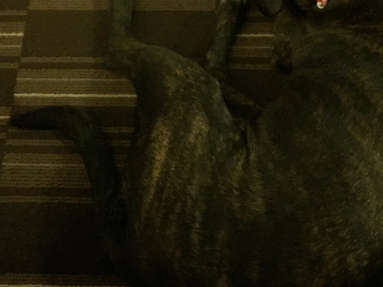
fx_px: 520
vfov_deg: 30.6
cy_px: 88
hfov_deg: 39.9
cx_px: 259
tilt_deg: -69.9
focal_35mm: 47
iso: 2000
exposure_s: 1/15
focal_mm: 4.15
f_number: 2.2
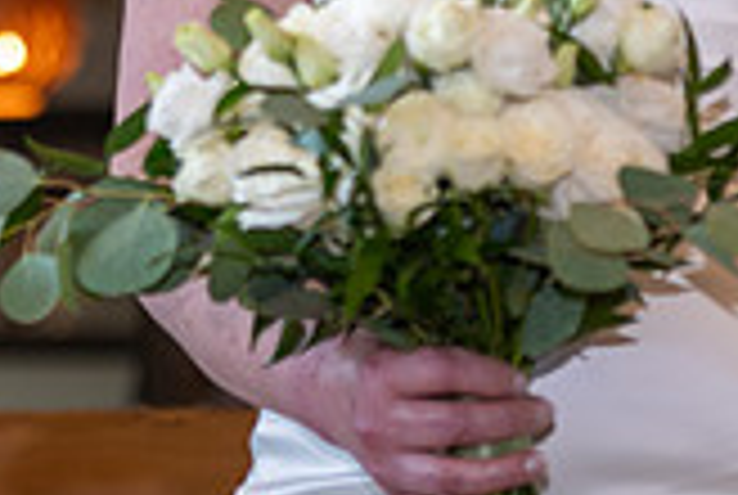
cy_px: -336
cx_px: 270
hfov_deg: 6.7
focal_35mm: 309
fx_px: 6346
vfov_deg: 4.4
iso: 125
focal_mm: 70
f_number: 3.2
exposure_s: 1/160
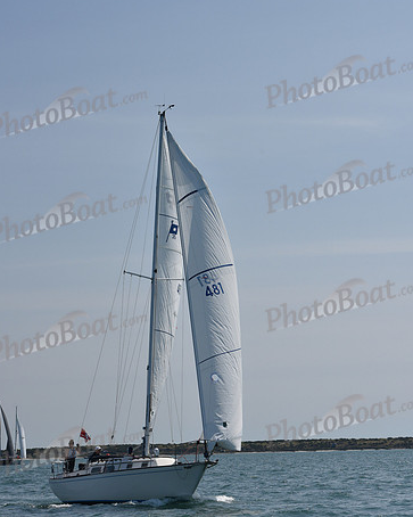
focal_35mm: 108
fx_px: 1651
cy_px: 260
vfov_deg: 17.8
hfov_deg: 14.3
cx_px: 206
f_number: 8
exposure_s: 1/800
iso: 320
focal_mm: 90
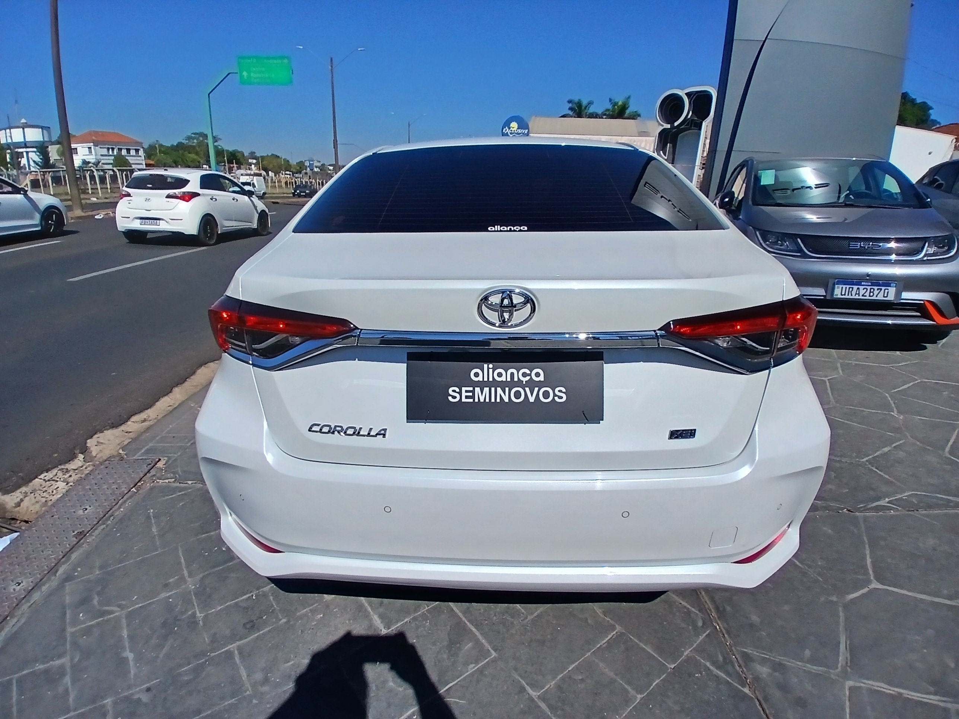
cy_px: 360
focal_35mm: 17
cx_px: 480
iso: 64
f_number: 2.2
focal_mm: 1.4
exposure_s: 1/2994
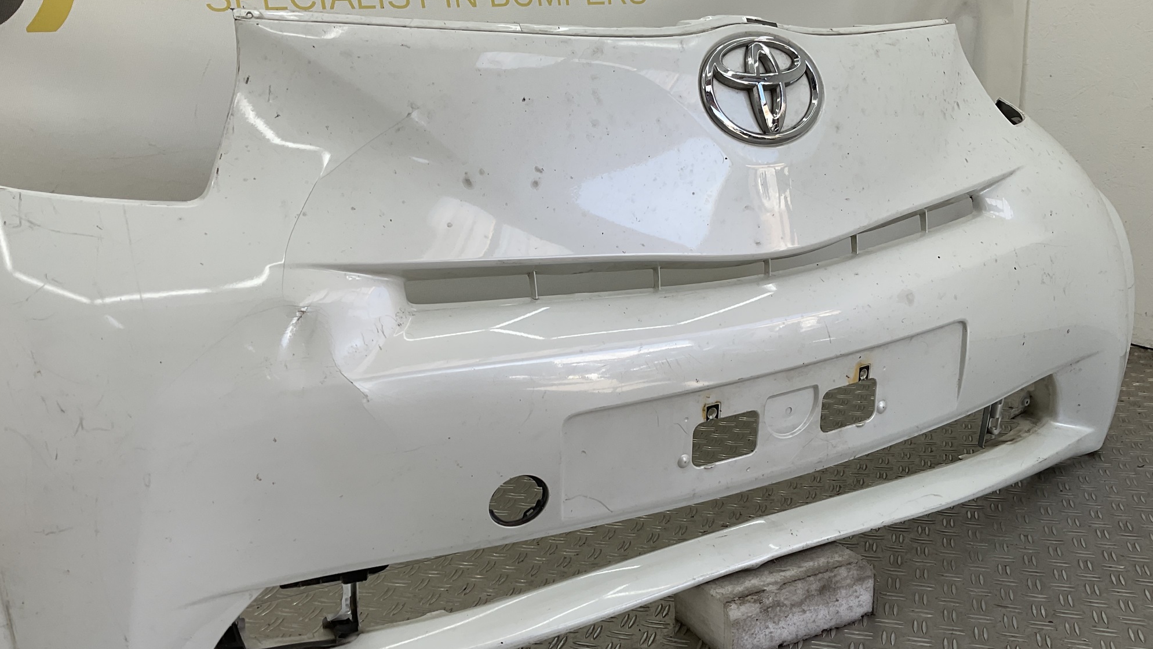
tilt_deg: -17.6
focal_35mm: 32
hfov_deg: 61.0
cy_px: 388
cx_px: 580
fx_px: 978
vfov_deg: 36.6
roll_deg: +2.7
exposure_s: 1/222
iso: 16
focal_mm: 3
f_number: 1.8
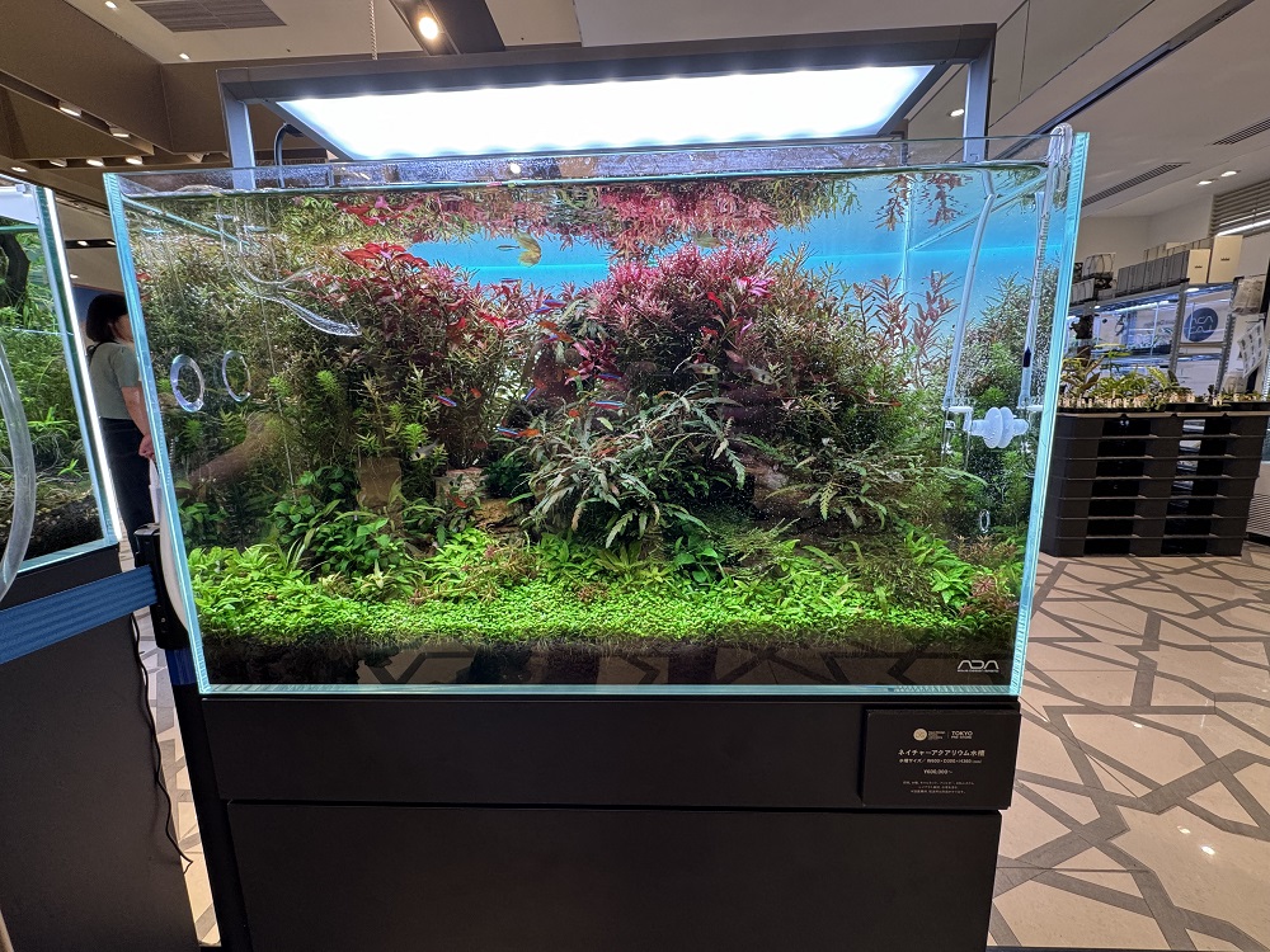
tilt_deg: -9.8
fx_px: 514
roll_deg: +0.8
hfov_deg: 102.1
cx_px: 635
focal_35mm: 14
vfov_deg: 85.7
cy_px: 476
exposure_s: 1/100
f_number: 2.2
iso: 160
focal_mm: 2.22
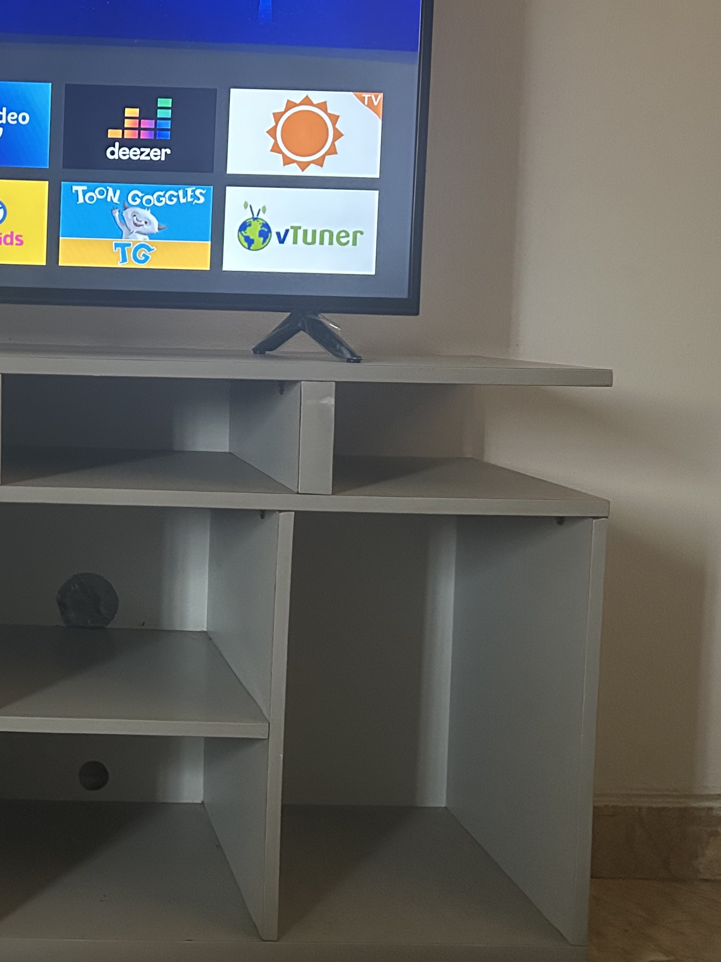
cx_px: 18
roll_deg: -1.6
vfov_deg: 40.1
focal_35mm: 47
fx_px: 1305
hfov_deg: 29.1
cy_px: 344
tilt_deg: -1.8
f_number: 1.5
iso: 500
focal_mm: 5.7
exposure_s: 1/50
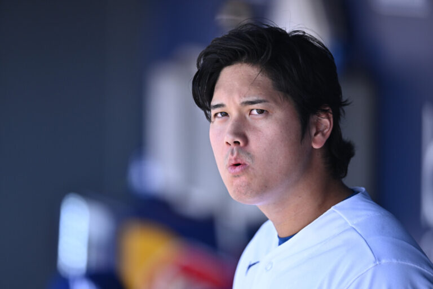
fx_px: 4811
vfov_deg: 3.4
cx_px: 216
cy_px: 144
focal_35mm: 400
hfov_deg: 5.2
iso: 200
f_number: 2.8
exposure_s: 1/400
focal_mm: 400
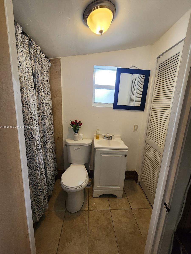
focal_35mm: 13
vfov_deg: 106.2
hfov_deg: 89.9
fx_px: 96
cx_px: 96
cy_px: 127
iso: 200
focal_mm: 2.2
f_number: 2.2
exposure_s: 1/60
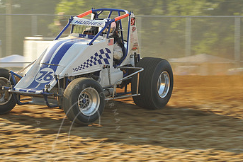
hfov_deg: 6.8
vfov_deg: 4.5
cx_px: 77
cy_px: 62
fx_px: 2053
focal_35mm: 304
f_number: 9
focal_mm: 180
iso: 400
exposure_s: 1/320
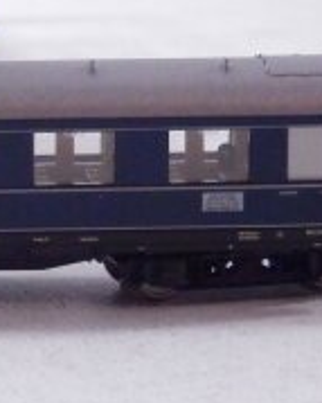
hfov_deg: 7.0
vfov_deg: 8.9
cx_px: -180
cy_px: 95
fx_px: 2575
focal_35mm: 216
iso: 1250
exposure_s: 1/160
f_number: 4.4
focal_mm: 11.9
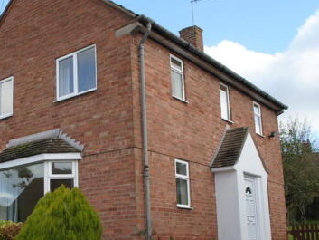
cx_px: 80
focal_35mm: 48
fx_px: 442
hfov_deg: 38.6
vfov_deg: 30.1
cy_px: 157
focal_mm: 18
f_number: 6.3
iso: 100
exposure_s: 1/200
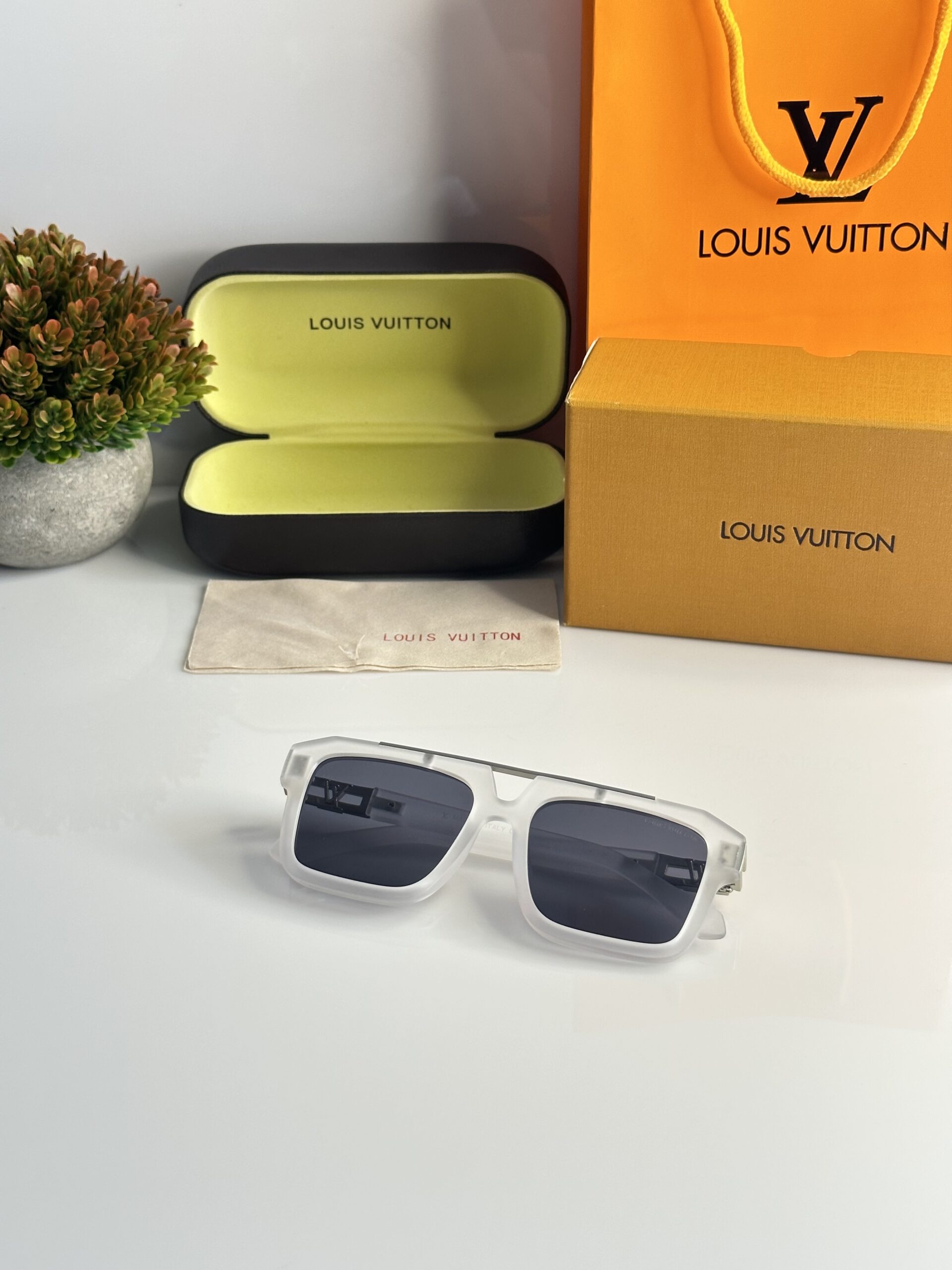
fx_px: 1760
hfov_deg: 30.3
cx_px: 476
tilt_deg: -28.2
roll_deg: +1.3
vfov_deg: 39.7
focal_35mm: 48
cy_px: 635
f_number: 1.78
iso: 80
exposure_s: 1/50
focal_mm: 6.86
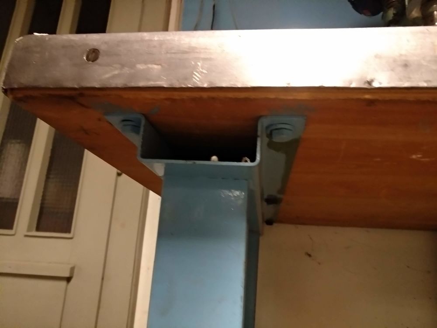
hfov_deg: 76.4
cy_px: 164
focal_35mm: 22
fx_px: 278
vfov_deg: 61.1
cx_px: 218
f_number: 2.2
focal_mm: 3.81
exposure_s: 1/20
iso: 1250
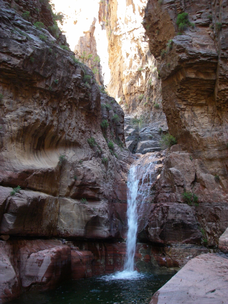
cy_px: 152
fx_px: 334
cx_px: 114
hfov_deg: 37.7
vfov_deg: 49.0
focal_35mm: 38
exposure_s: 1/50
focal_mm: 6.3
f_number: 3.3
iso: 200
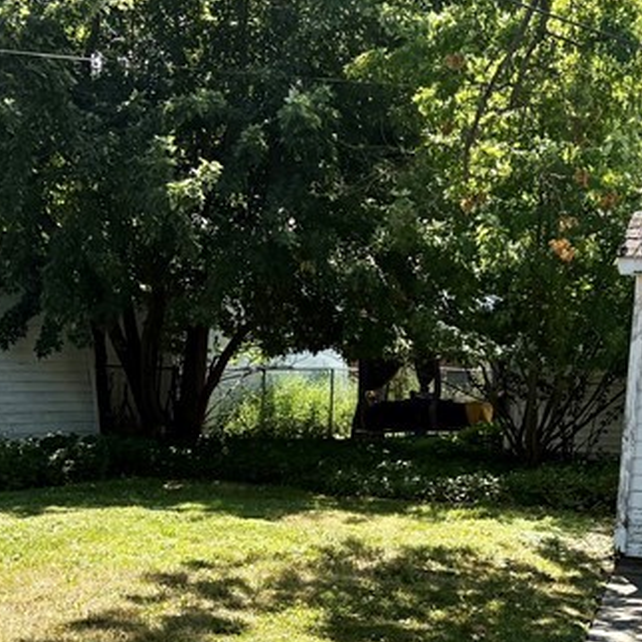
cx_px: 351
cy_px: 518
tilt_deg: -5.2
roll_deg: -0.9
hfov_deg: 23.7
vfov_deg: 23.3
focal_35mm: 73
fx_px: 1532
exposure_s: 1/1420
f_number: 1.6
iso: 64
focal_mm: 5.96
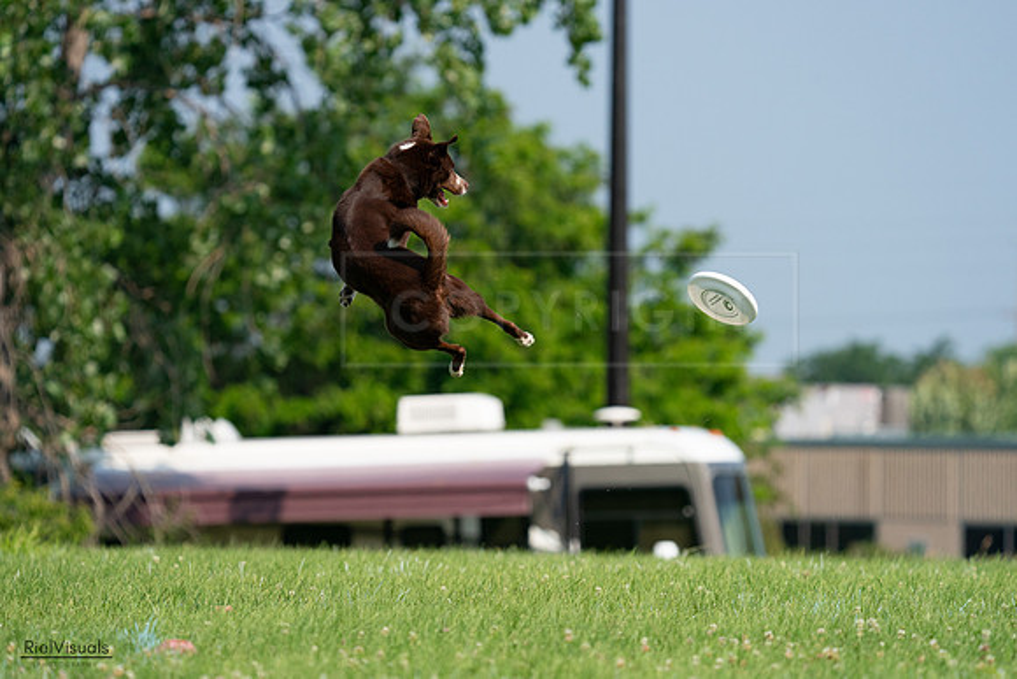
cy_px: 340
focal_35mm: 350
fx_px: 9889
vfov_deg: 3.9
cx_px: 508
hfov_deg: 5.9
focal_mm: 350
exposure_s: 1/4000
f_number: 6.3
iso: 1250
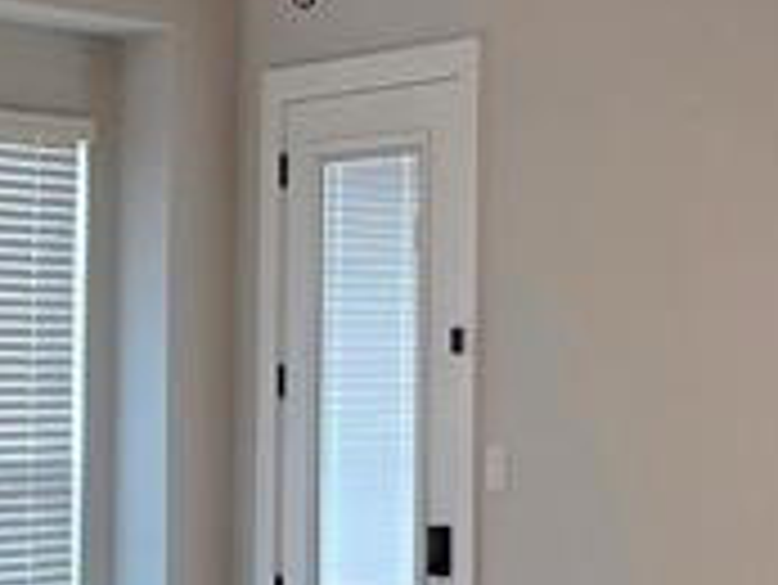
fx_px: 1732
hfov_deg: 25.2
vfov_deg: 19.1
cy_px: 346
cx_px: 522
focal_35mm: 77
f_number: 2.2
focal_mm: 2.2
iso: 80
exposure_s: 1/60
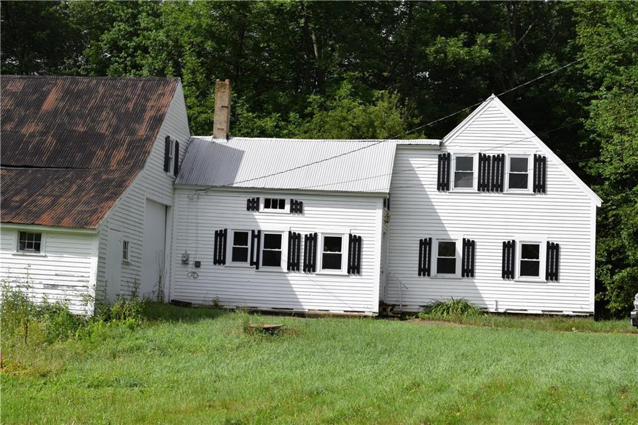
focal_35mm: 75
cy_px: 212
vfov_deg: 18.2
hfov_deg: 27.0
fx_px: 1329
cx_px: 319
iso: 200
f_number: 10
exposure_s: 1/400
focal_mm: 50
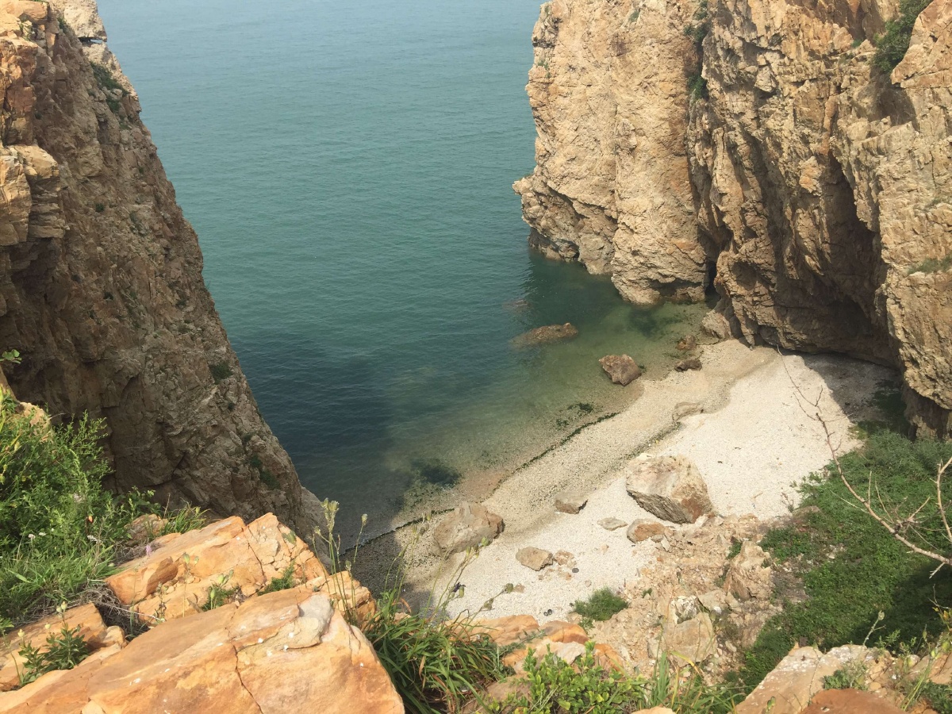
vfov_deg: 48.2
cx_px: 476
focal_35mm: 29
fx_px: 798
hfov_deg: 61.7
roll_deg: +1.3
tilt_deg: -30.3
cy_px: 357
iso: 32
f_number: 2.2
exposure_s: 1/2083
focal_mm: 4.15
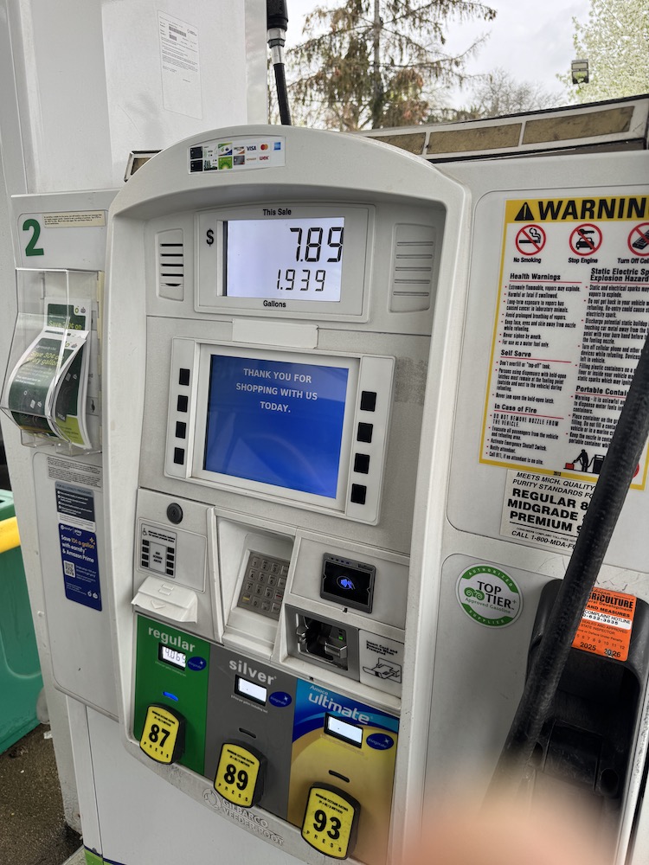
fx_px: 600
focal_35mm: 24
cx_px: 324
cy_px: 432
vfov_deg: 71.6
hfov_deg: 56.8
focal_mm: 6.76
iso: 64
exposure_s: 1/159
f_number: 1.78
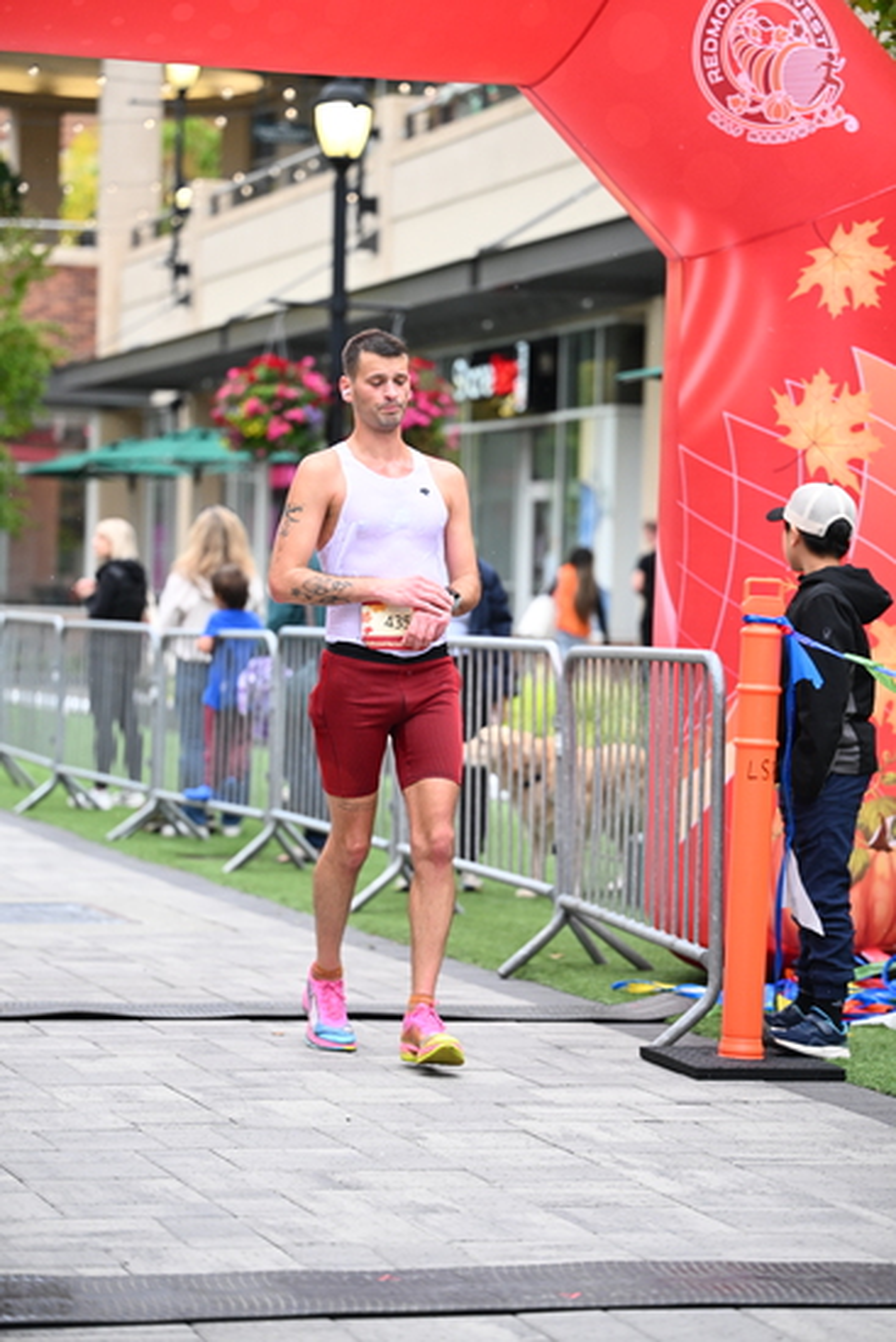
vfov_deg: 20.2
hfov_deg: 13.6
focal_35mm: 101
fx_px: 3768
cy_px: 671
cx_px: 448
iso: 1600
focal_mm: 101
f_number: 2.8
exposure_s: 1/1250
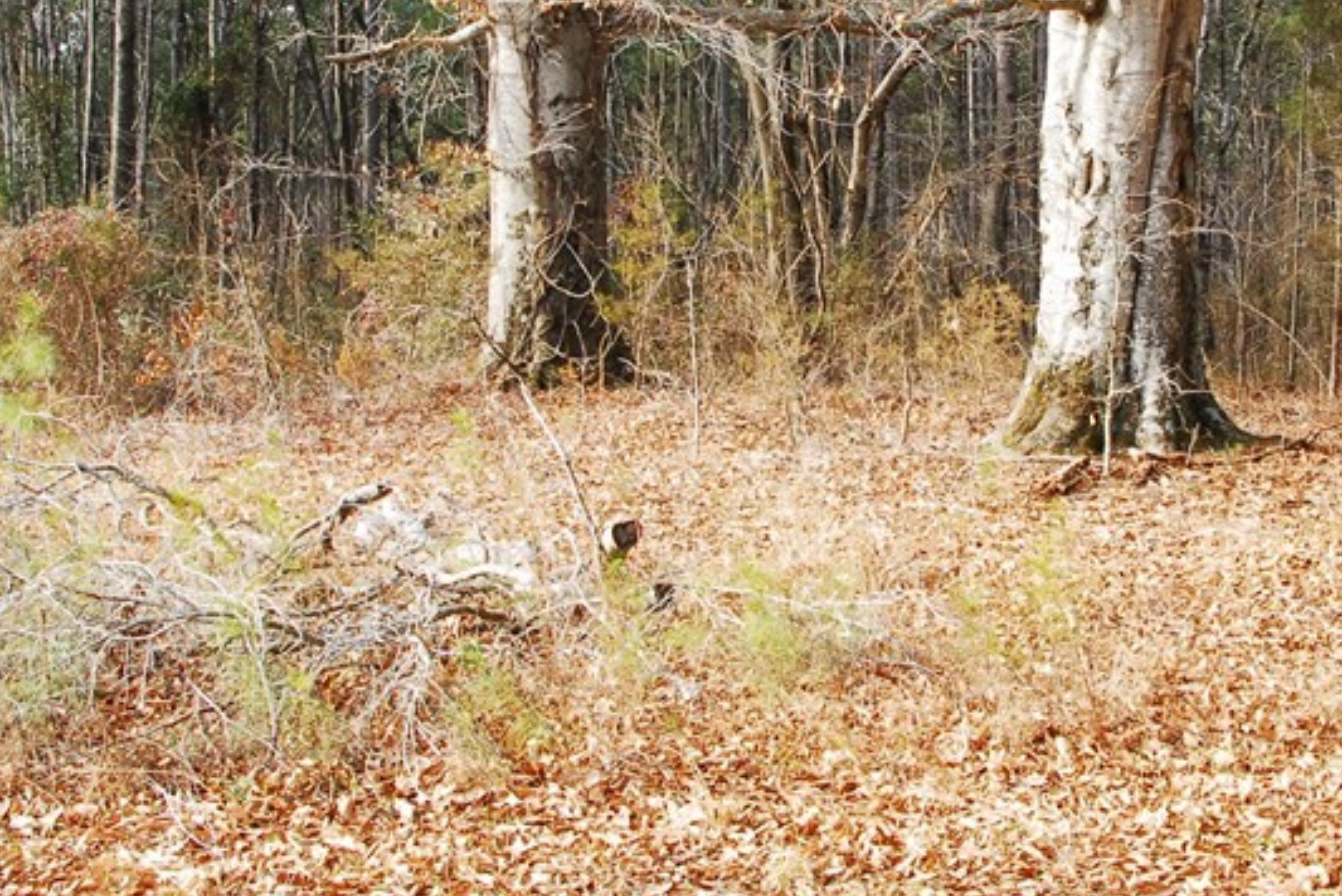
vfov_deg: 22.0
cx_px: 885
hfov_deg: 32.6
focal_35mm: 61
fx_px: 2275
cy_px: 204
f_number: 11
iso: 200
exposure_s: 1/30
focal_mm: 20
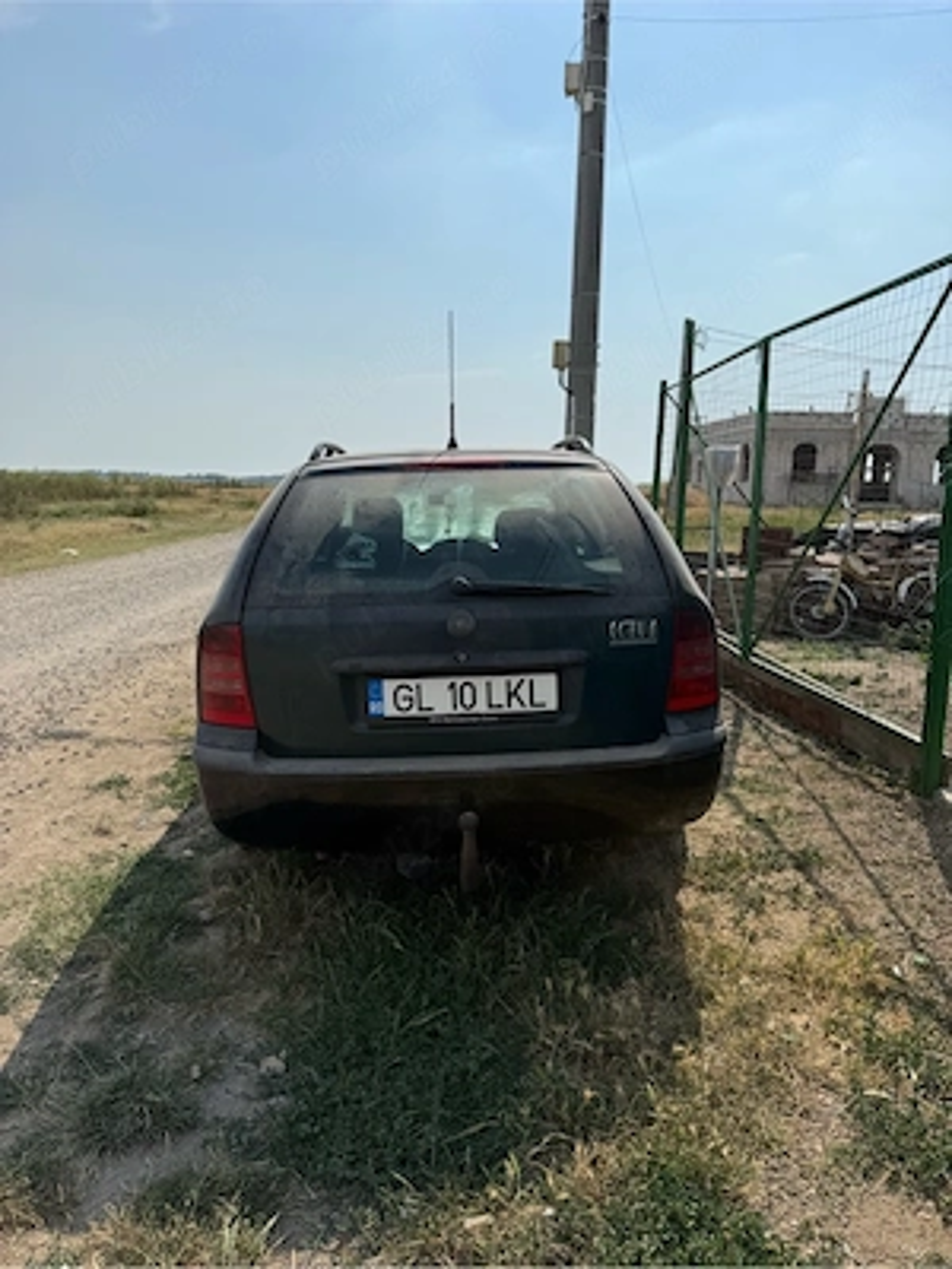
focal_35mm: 24
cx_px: 476
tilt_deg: -10.1
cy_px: 634
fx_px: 880
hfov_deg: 56.8
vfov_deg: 71.6
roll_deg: -1.5
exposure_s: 1/11905
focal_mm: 6.76
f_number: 1.78
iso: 80
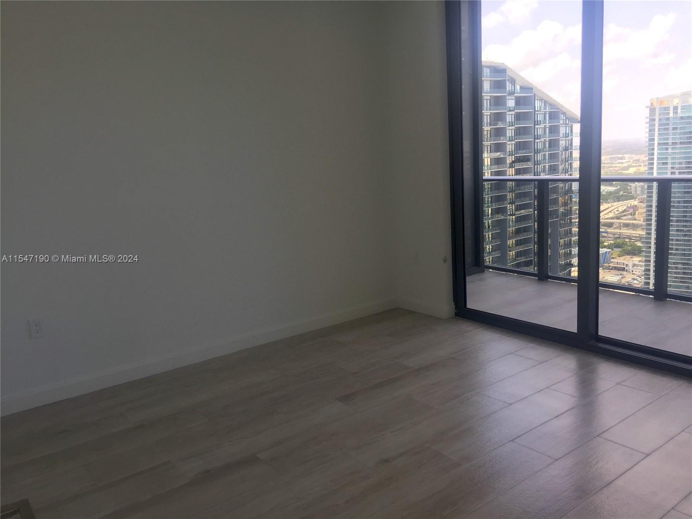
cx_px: 346
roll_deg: +3.1
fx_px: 580
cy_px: 260
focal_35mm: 29
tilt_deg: -6.8
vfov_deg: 48.2
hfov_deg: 61.7
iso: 32
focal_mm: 4.15
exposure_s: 1/132
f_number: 2.2
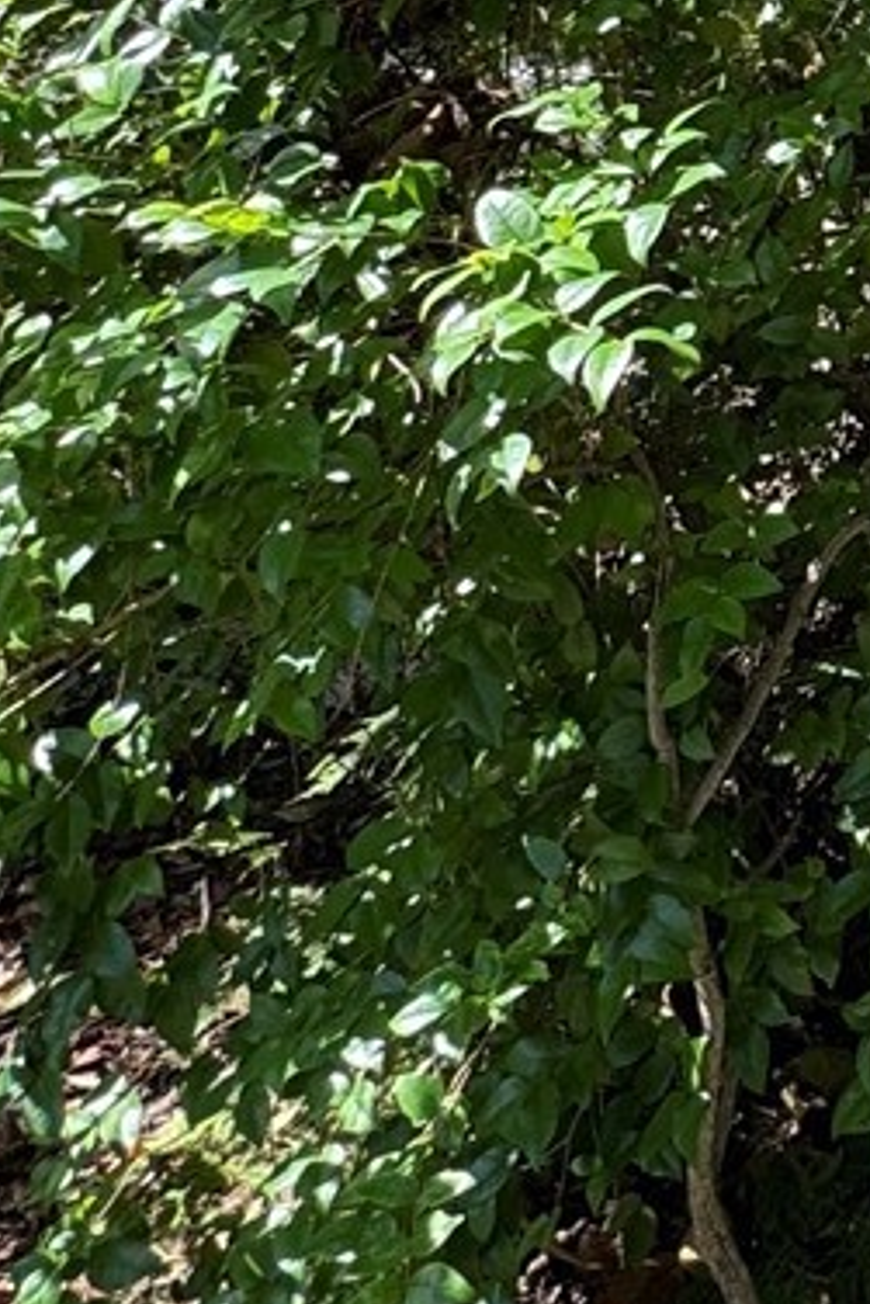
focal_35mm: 62
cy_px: -281
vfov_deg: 28.1
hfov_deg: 17.1
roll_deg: -0.3
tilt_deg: +0.2
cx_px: 1664
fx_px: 2245
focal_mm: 2.22
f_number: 2.2
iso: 40
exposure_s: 1/228
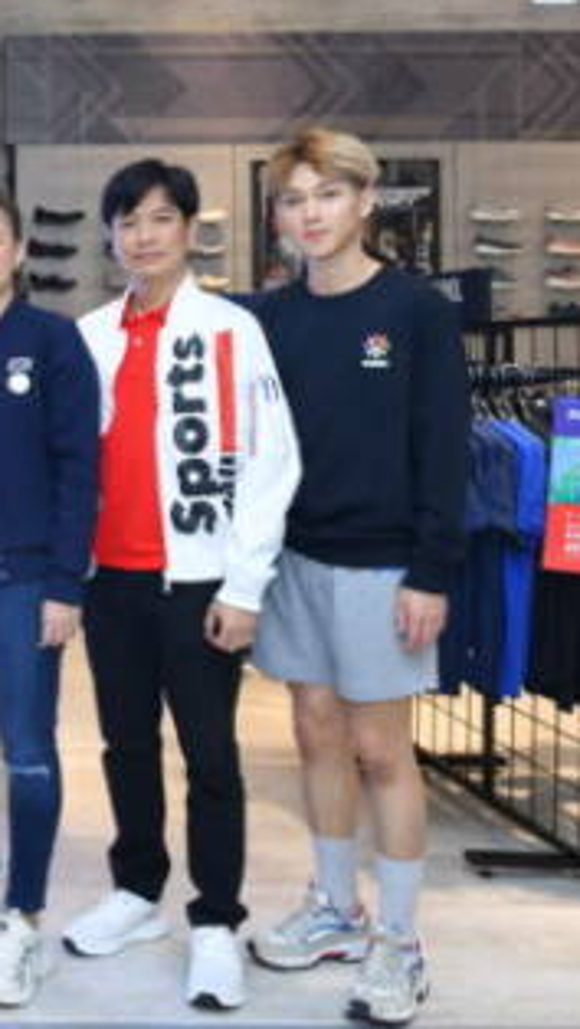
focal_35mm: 50
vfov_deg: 40.7
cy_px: 334
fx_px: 1365
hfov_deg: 21.2
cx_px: -220
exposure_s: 1/160
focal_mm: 20
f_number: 3.5
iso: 500
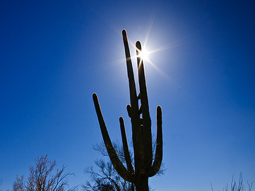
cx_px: 92
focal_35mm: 23
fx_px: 169
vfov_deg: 57.0
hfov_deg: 72.4
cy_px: 134
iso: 125
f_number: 22
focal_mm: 10
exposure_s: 1/90
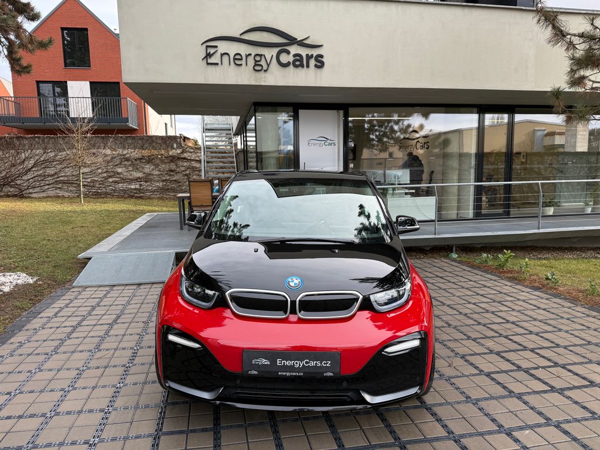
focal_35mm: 24
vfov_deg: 56.8
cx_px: 300
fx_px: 416
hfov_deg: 71.6
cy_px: 225
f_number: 1.78
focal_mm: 6.76
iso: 100
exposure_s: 1/421
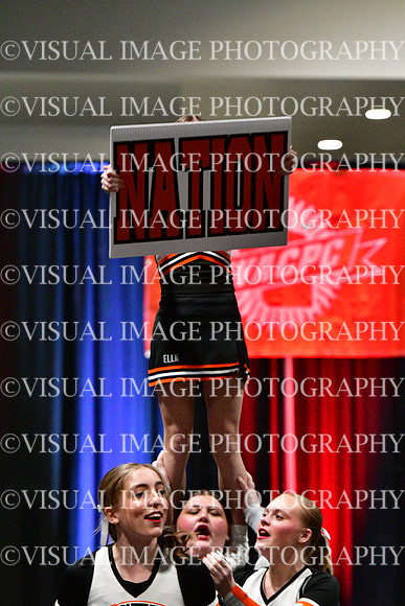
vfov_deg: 9.5
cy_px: 303
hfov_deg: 6.3
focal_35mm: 217
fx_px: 3659
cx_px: 202
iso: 5000
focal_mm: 145
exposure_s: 1/500
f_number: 4
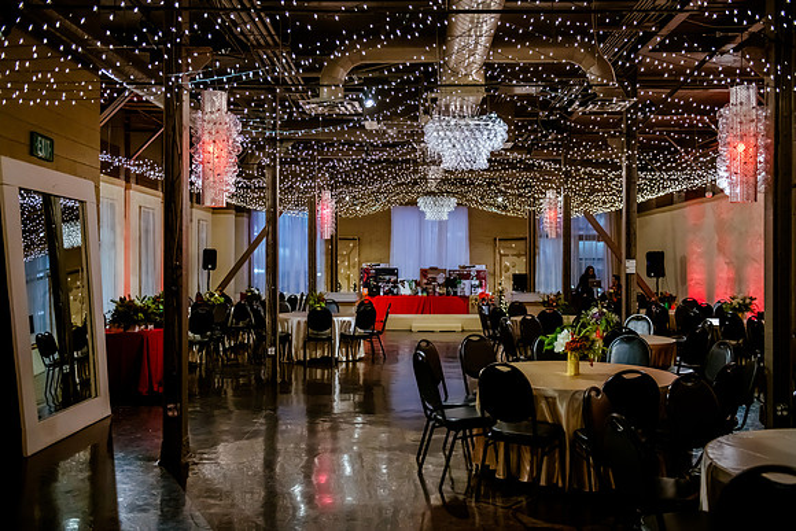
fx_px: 770
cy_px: 266
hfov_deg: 54.7
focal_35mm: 35
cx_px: 403
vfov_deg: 38.0
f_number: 2.8
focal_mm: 34
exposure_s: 1/200
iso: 3200
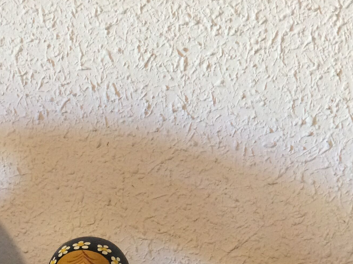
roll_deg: +2.8
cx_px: 101
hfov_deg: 30.4
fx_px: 641
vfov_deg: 22.6
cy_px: 244
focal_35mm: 63
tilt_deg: -18.6
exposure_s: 1/25
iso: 160
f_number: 2.4
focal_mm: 3.3
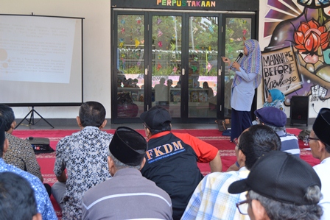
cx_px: 165
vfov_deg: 28.1
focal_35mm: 48
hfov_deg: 41.1
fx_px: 440
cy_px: 110
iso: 360
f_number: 5.6
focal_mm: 32
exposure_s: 1/125
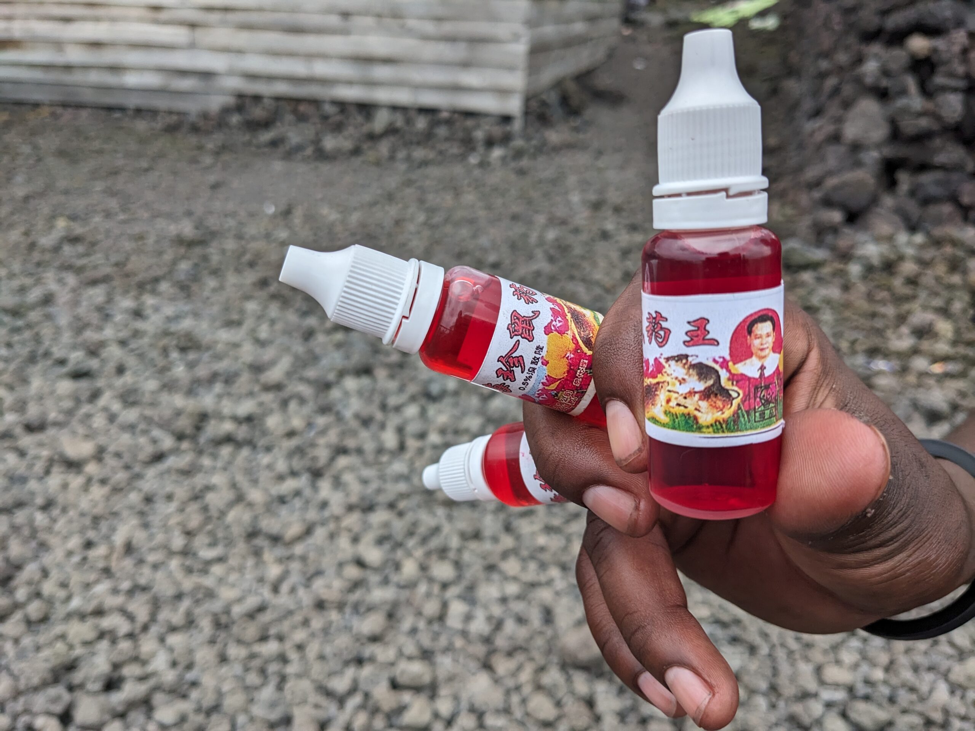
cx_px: 488
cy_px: 366
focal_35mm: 27
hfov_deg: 65.3
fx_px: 760
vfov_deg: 51.4
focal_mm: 4.38
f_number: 1.73
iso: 57
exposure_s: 1/1805
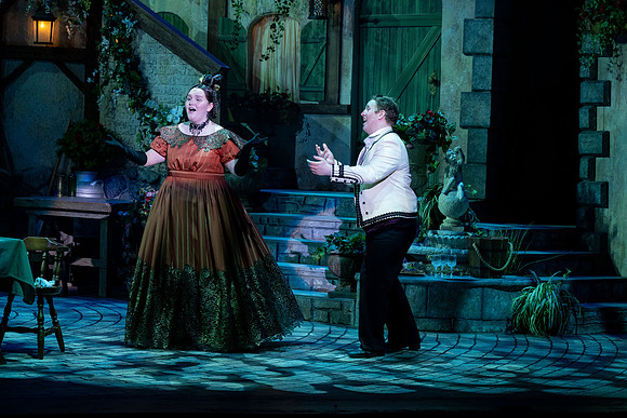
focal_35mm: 110
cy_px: 209
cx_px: 314
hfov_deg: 18.6
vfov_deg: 12.5
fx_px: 1916
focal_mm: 110
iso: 1000
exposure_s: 1/160
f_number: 5.6
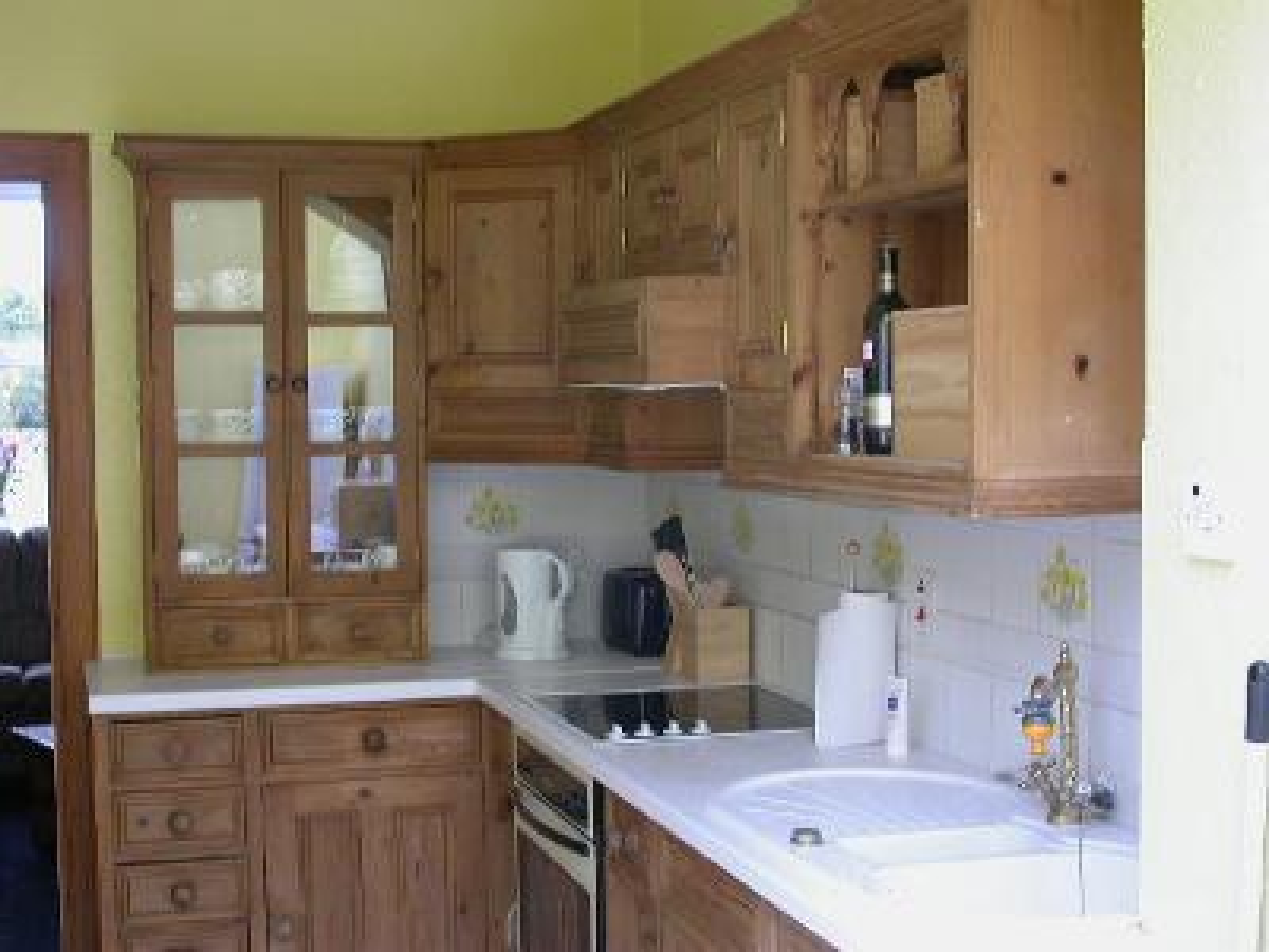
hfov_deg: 35.5
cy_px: 476
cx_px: 634
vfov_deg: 27.0
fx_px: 1980
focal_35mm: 54
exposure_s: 1/72.9
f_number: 2.9
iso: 100
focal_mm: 11.3
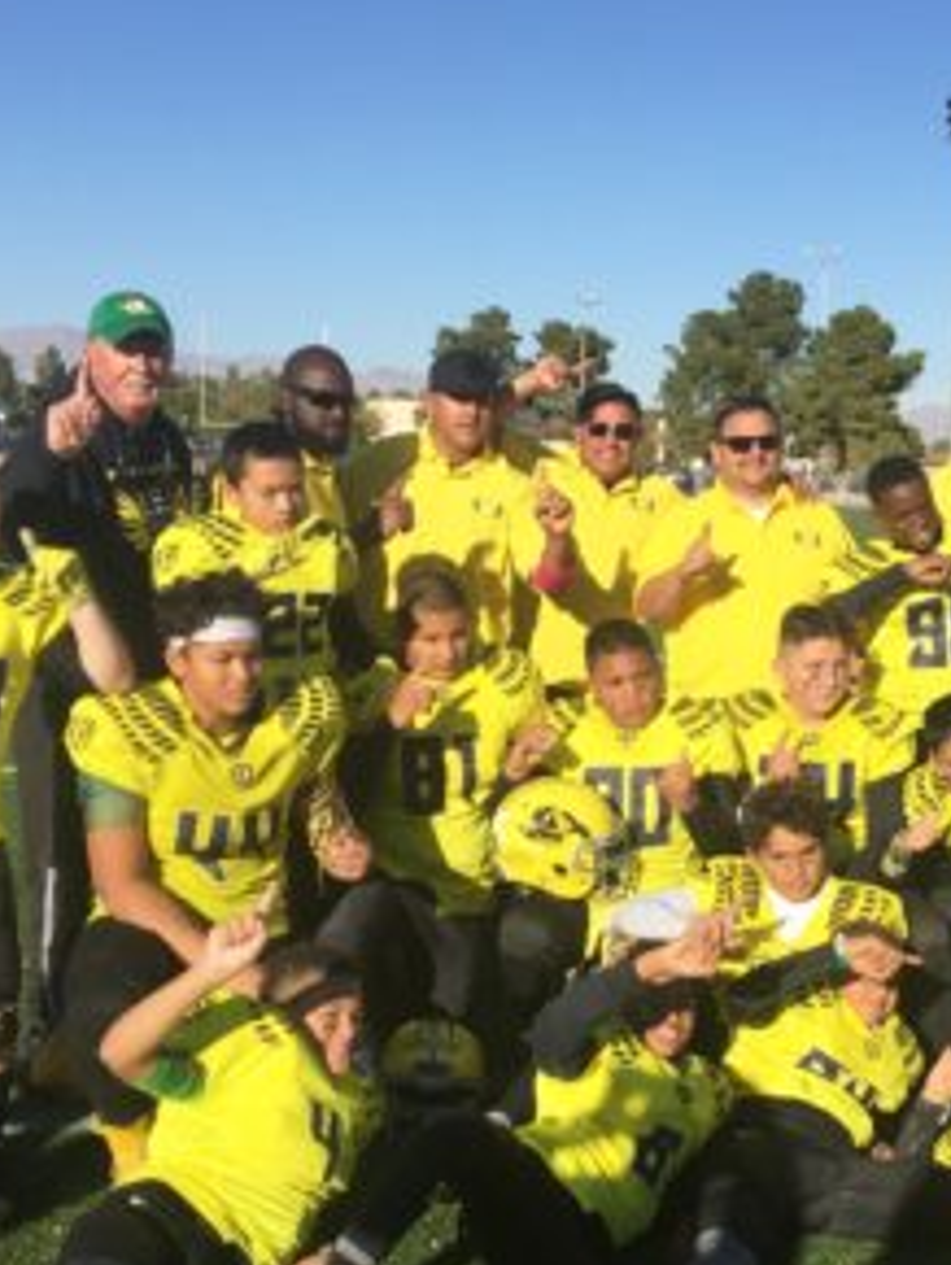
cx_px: 619
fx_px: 1829
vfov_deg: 38.0
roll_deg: -0.4
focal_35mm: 50
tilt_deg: -8.1
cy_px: 779
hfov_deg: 29.0
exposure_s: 1/2326
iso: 32
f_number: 2.2
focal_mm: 4.15
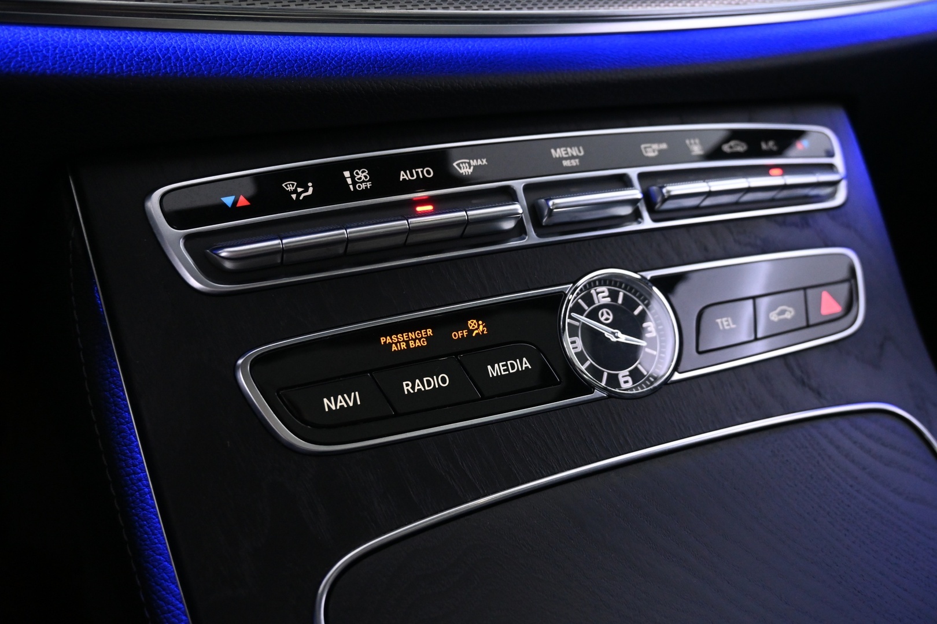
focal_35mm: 29
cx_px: 468
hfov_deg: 63.2
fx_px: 761
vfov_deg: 44.6
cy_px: 312
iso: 2000
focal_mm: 19.5
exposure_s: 1/30
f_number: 3.8
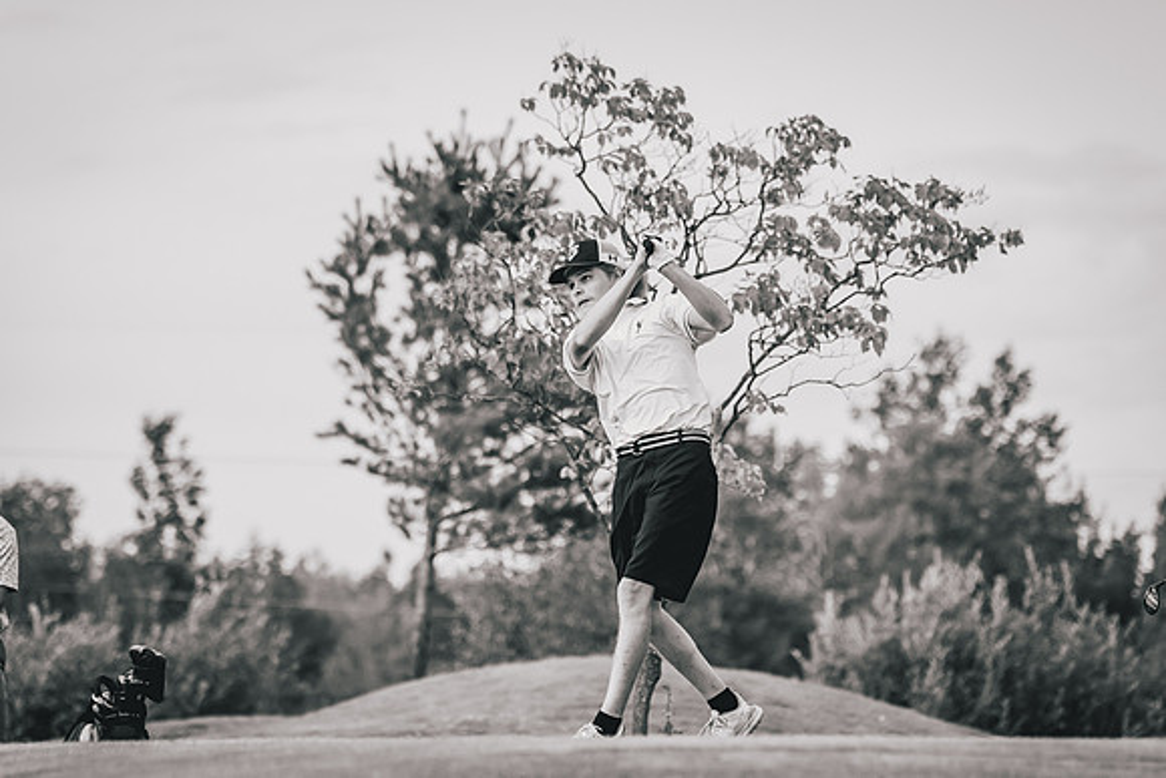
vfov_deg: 8.1
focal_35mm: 169
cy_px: 389
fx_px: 5475
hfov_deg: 12.2
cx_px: 583
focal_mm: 113
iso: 400
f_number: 2.8
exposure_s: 1/3200
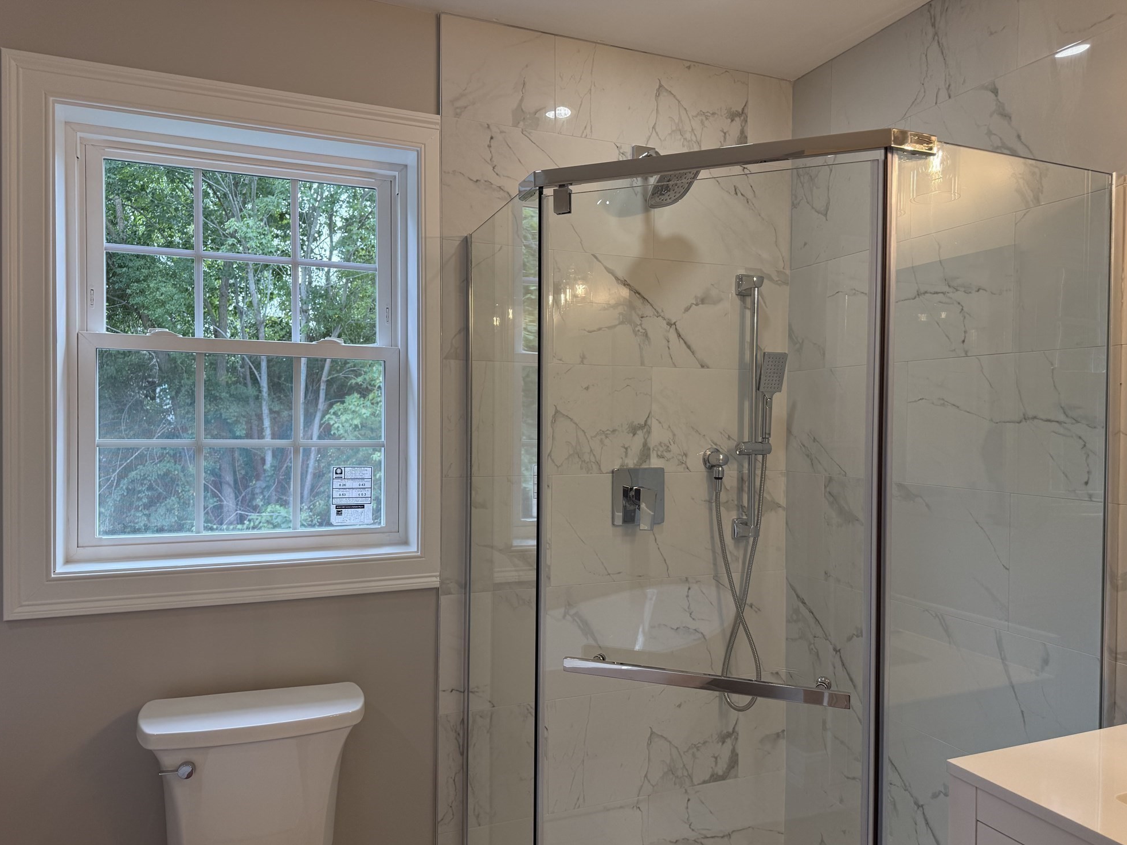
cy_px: 437
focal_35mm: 25
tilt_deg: +0.0
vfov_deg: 54.9
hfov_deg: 69.4
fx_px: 814
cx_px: 580
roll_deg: +0.2
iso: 100
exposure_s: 1/230
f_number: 1.78
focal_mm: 6.76
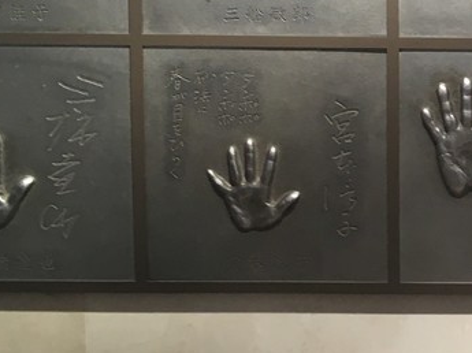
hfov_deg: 18.2
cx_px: 610
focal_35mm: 101
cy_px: -30
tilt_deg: -8.3
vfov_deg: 14.3
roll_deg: -1.1
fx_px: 1376
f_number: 2.2
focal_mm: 4.15
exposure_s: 1/30
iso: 64
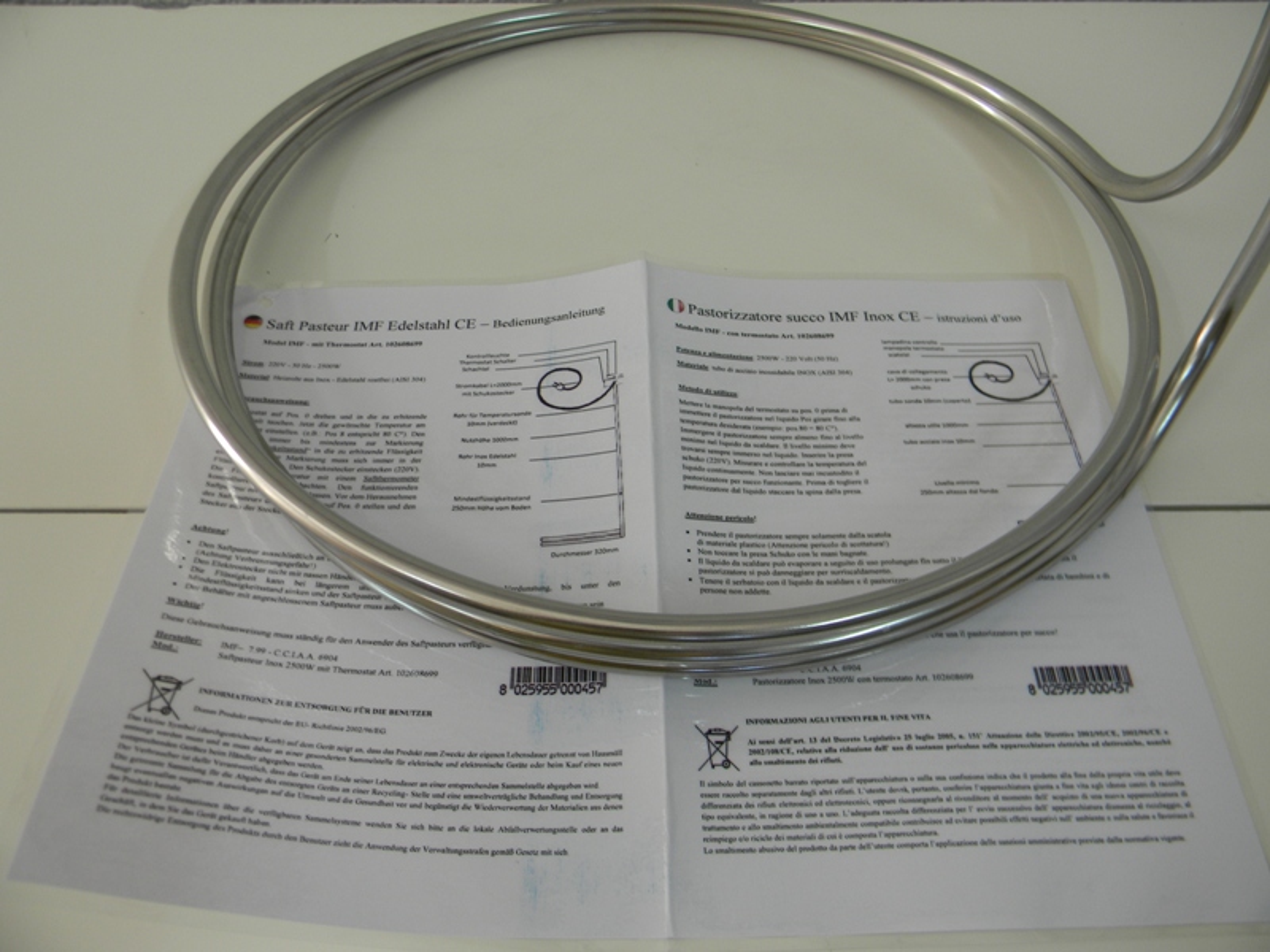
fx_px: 1027
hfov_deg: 63.4
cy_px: 476
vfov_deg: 49.7
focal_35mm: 28
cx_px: 635
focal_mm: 5
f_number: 3.5
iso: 87
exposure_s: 1/30
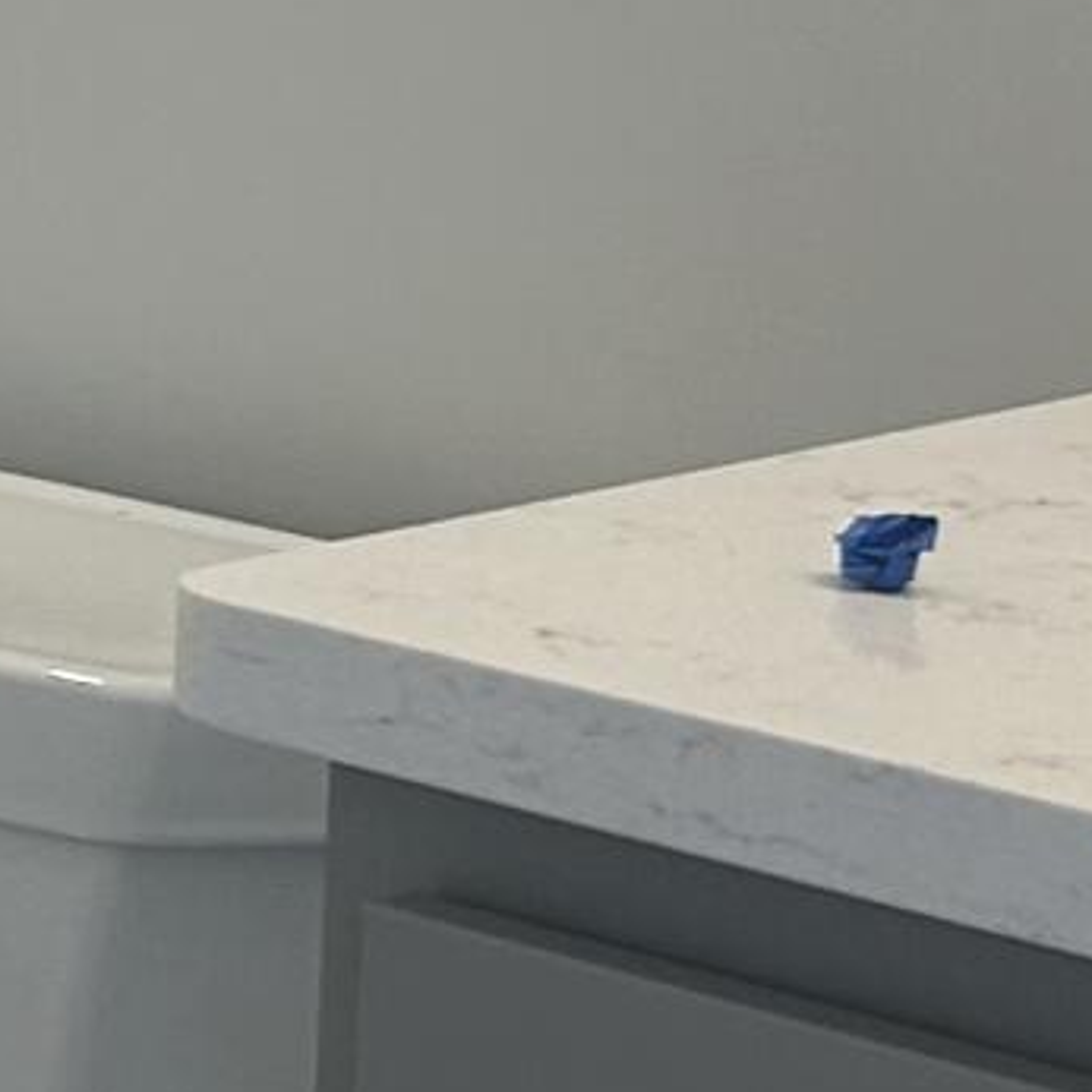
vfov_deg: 8.7
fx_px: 7102
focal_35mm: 199
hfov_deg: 8.3
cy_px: -35
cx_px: -1108
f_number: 1.5
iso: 64
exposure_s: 1/120
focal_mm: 5.7
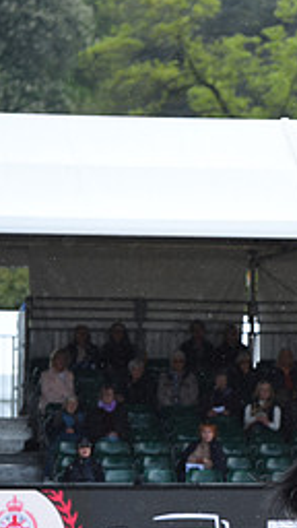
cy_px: 386
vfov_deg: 5.7
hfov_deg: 3.2
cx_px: 578
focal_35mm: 379
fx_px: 5306
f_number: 5
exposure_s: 1/1250
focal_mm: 160
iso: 640
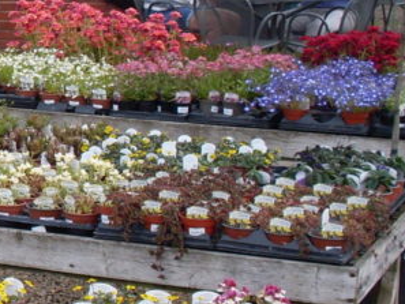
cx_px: -247
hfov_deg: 13.9
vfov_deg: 11.3
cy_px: 55
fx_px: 1533
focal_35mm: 131
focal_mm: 6.3
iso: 80
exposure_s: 1/125
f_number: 8.4
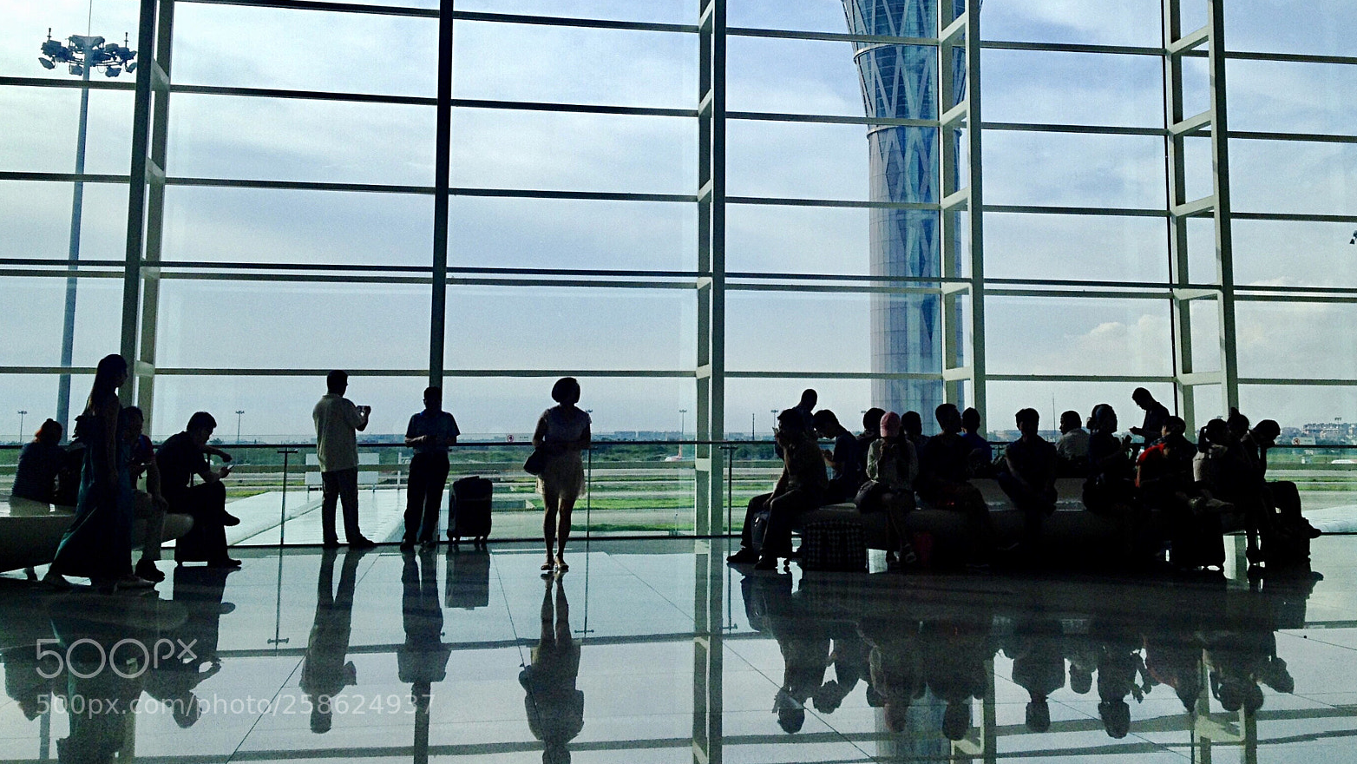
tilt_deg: +6.6
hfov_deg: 51.6
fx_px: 1403
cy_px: 252
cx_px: 676
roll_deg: -1.8
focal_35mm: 39
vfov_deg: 30.2
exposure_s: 1/824
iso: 50
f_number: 2.4
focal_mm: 4.28
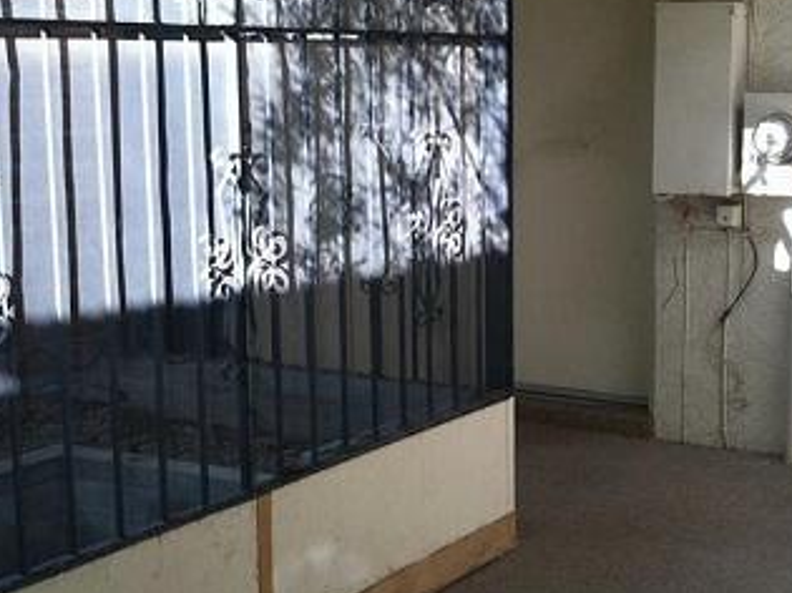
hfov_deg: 27.1
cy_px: 322
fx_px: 1624
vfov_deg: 20.7
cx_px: 586
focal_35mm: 71
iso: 80
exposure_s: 1/50
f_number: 2.8
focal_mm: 3.85
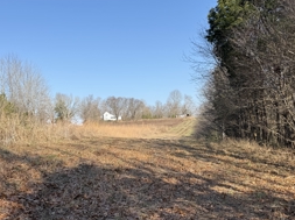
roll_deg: +4.1
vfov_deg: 37.0
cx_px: 128
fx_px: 323
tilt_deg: -3.8
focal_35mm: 38
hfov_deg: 48.9
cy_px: 157
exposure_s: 1/2611
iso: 80
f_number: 1.78
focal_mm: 6.76
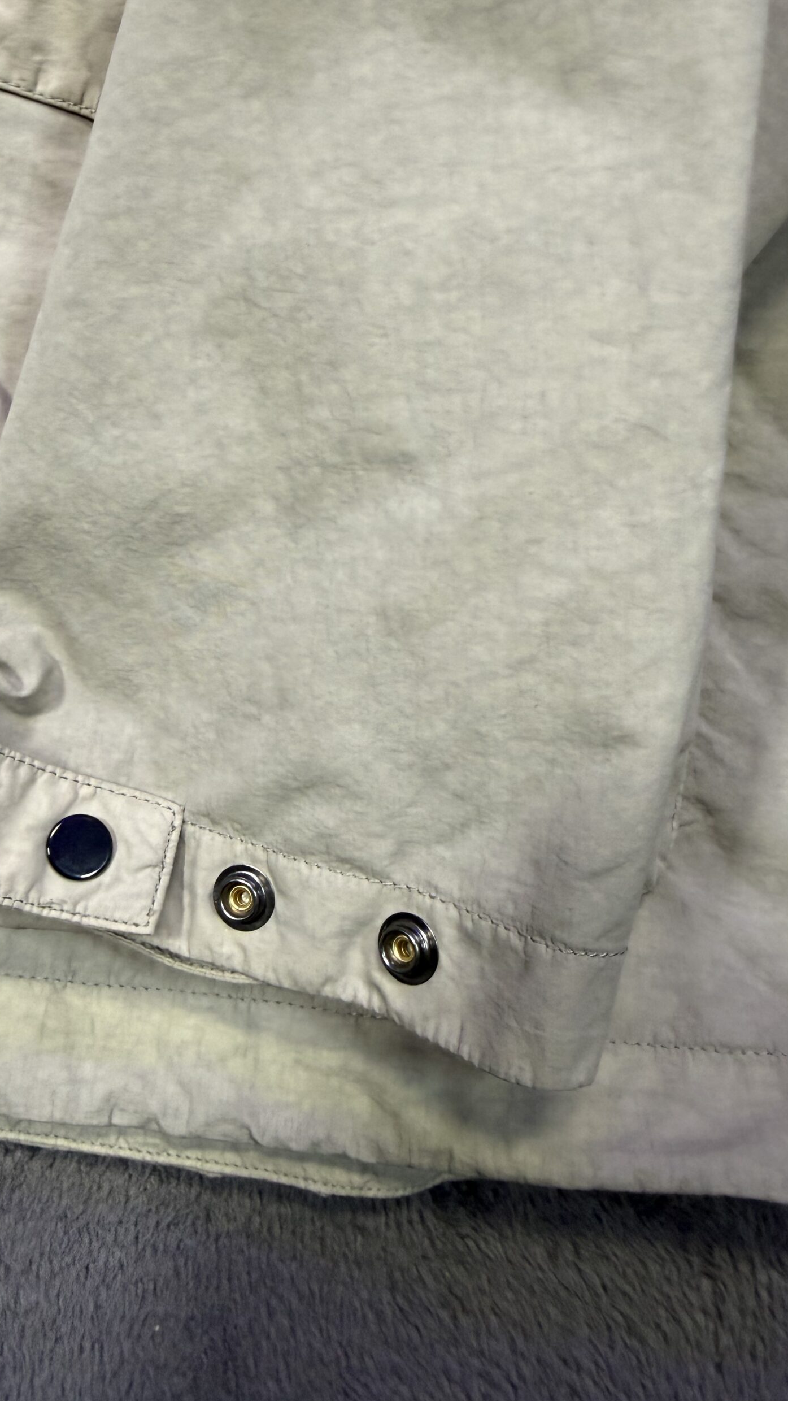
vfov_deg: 69.9
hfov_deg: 42.3
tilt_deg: -86.4
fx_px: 1003
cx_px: 263
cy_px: 695
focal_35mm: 27
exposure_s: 1/63
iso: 320
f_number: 2.2
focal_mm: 2.22
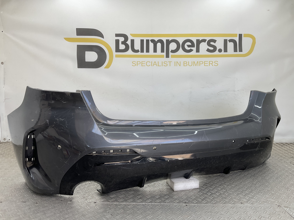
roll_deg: -0.6
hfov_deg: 61.7
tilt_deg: -6.3
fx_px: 246
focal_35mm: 29
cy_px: 110
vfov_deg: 48.2
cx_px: 147
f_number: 1.8
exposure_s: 1/126
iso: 16
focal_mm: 3
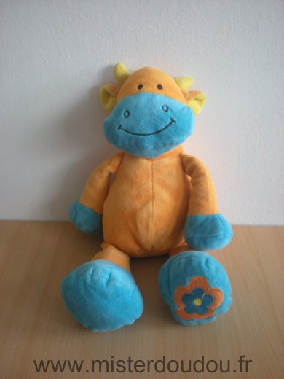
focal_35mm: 38
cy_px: 190
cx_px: 142
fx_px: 416
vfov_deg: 49.0
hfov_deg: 37.7
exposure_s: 1/18.1
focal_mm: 6.3
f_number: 3.1
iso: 200
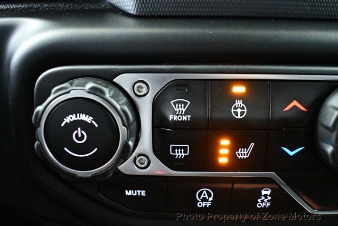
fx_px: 338
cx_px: 169
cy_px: 113
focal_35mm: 36
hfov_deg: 53.1
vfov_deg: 36.9
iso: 12800
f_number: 3.5
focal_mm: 18
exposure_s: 1/50
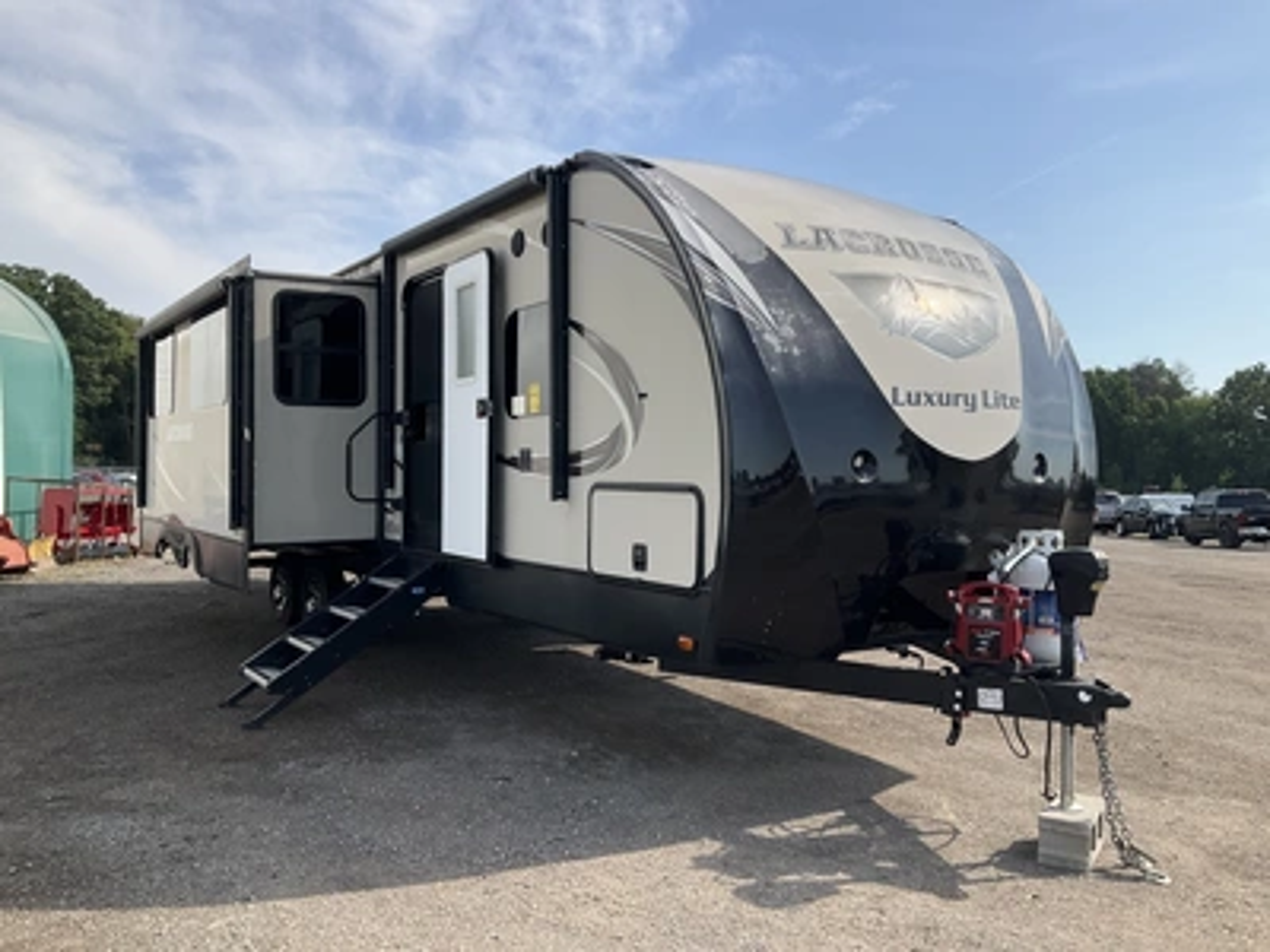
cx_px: 635
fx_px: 1064
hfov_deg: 61.7
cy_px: 476
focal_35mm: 29
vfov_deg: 48.2
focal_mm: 3
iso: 25
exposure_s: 1/1675
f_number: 1.8
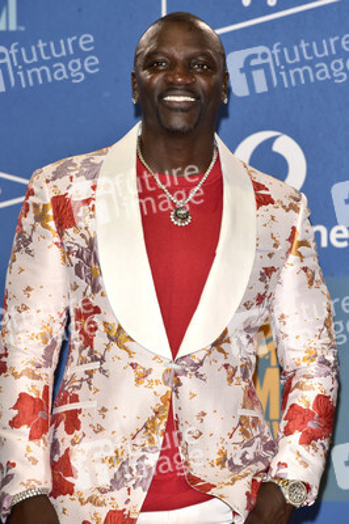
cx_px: 174
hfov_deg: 6.9
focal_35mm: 200
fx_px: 2913
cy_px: 262
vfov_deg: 10.3
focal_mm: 200
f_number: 6.3
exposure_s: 1/250
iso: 1600
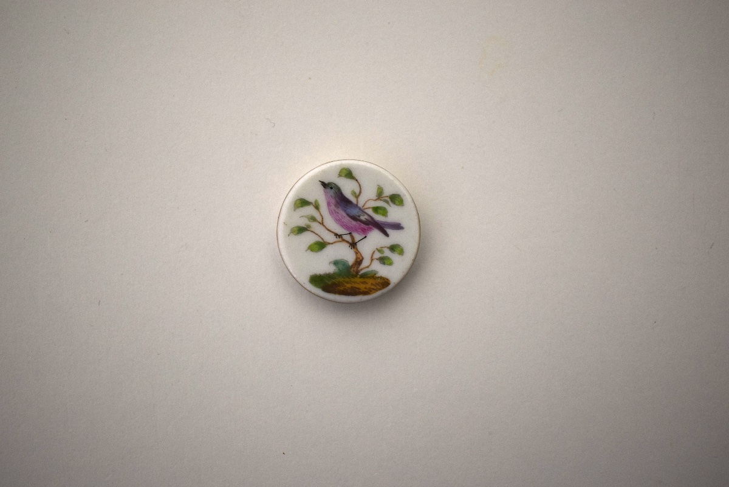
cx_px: 364
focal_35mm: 46
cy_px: 244
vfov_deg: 29.0
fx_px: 942
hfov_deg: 42.3
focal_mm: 31
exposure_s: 1/60
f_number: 4.2
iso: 560
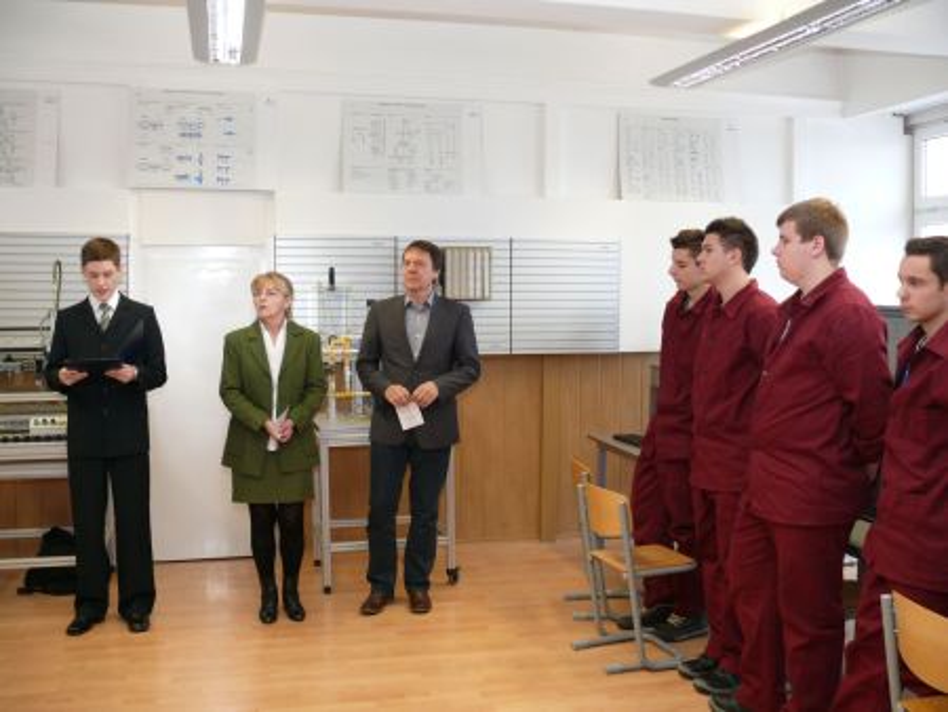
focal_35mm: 35
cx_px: 474
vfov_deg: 40.7
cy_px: 356
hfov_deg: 52.6
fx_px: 959
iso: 100
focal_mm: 7.4
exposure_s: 1/30
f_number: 2.8
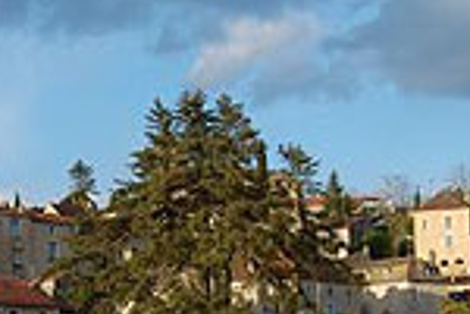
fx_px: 1410
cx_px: 81
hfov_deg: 18.7
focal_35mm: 108
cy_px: 399
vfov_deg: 12.3
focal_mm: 24
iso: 200
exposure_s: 1/250
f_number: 8
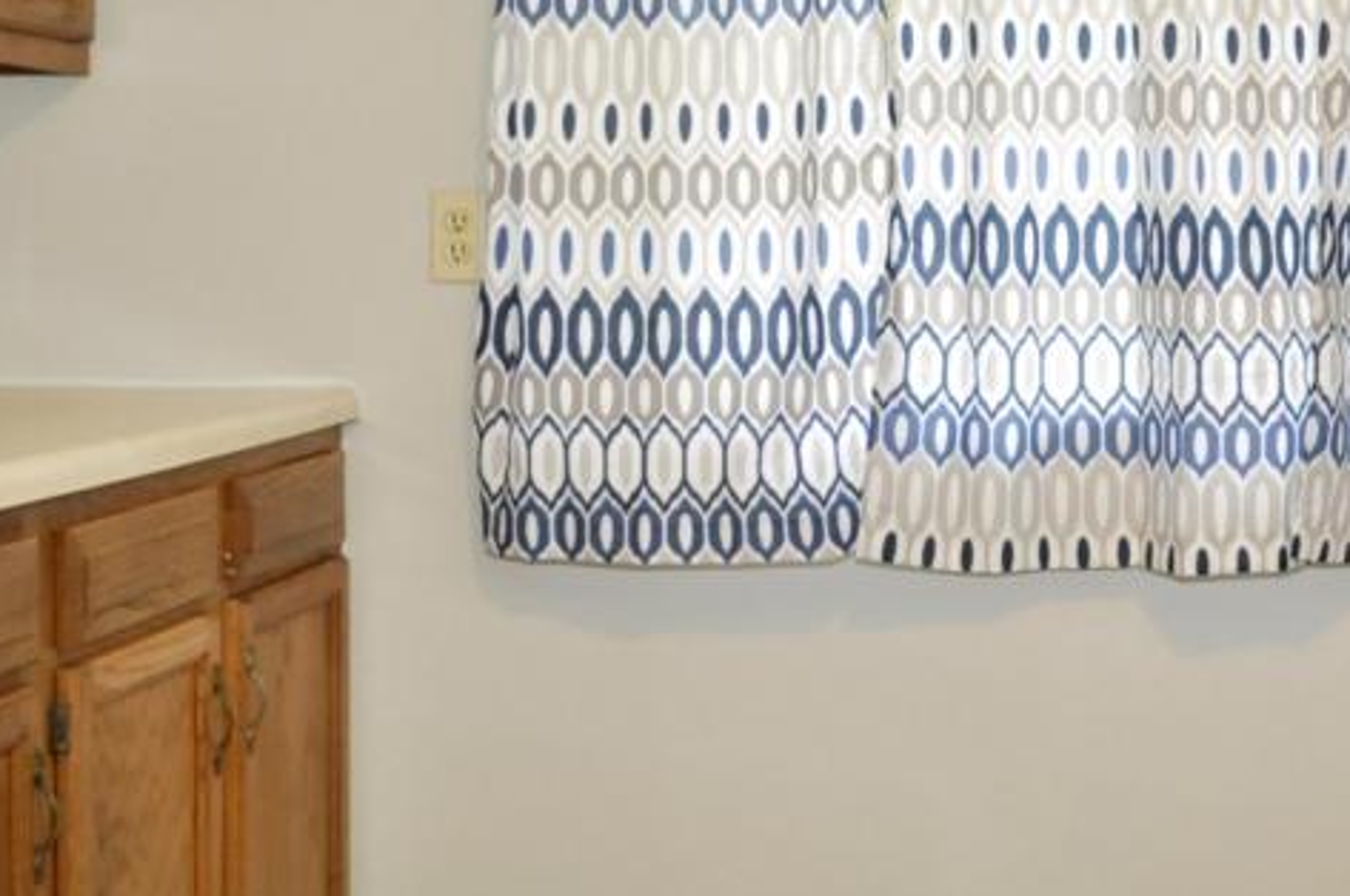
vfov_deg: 20.5
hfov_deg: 29.8
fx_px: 2472
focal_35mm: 66
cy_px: 314
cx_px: 1092
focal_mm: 18
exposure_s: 1/60
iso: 800
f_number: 4
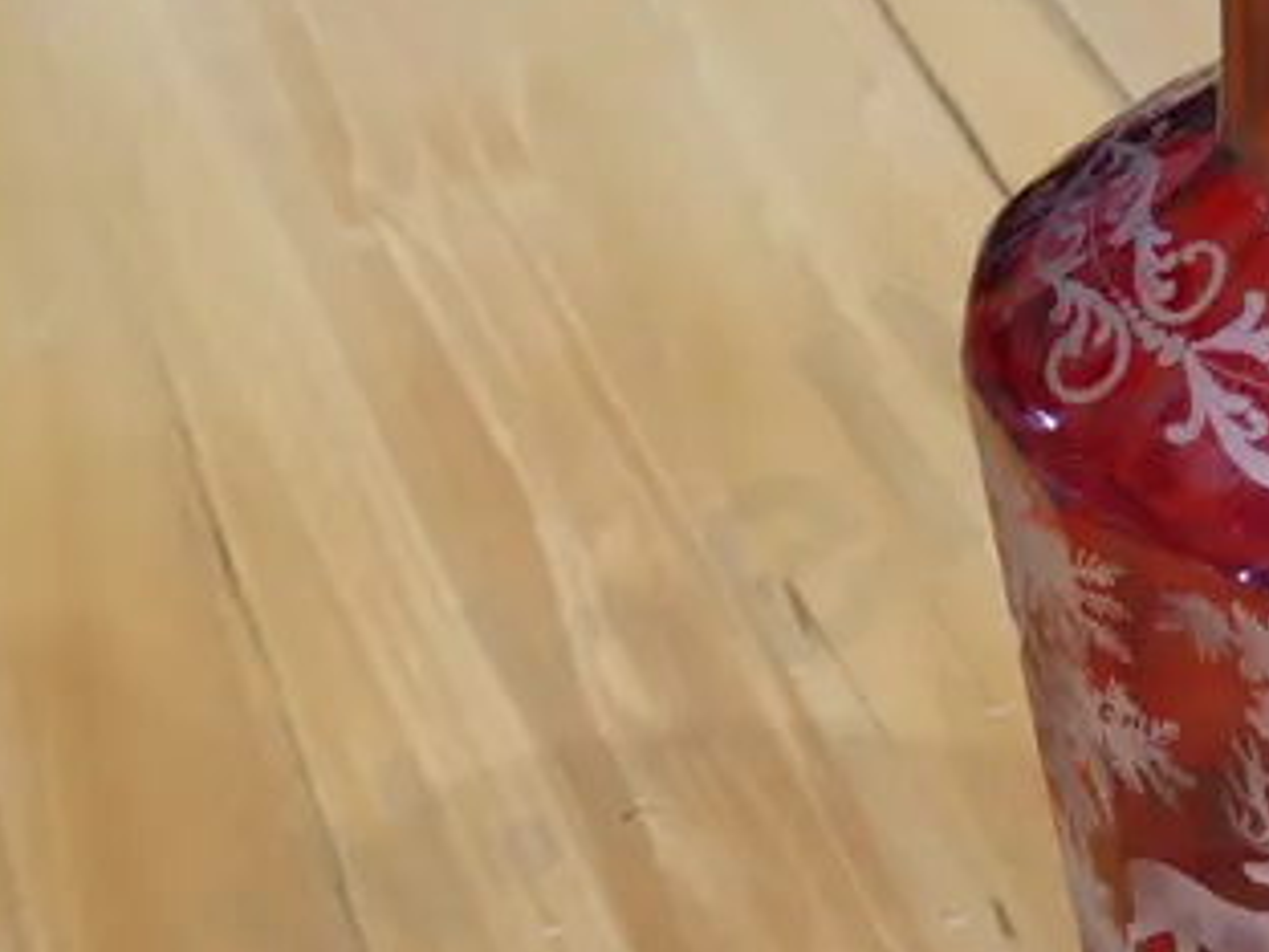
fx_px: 3373
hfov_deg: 20.2
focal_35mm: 92
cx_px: 1440
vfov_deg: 15.9
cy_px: 79
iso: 320
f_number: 3.5
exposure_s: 1/60
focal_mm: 14
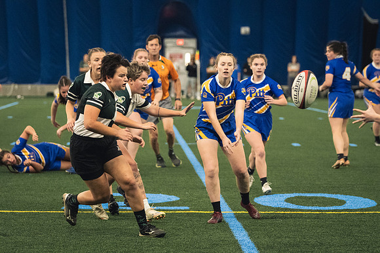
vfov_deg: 8.7
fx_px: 1656
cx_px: 190
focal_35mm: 157
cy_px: 126
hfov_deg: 13.1
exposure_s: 1/500
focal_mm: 105
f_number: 2.8
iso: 7200
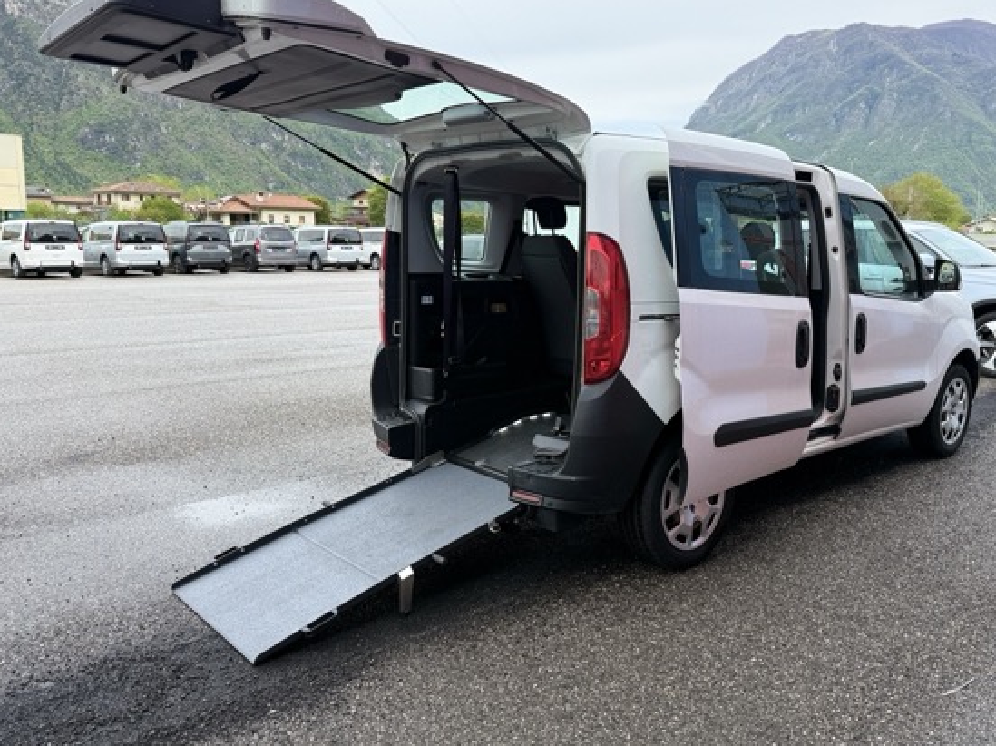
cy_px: 341
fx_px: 805
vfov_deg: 49.6
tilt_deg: -9.0
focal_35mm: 28
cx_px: 564
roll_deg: -0.1
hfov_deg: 63.2
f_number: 1.78
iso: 100
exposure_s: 1/1770
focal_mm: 6.76
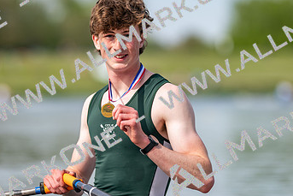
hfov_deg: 9.0
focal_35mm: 228
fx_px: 1856
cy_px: 124
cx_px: 97
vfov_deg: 6.0
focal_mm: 135
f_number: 1.8
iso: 64
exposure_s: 1/3200
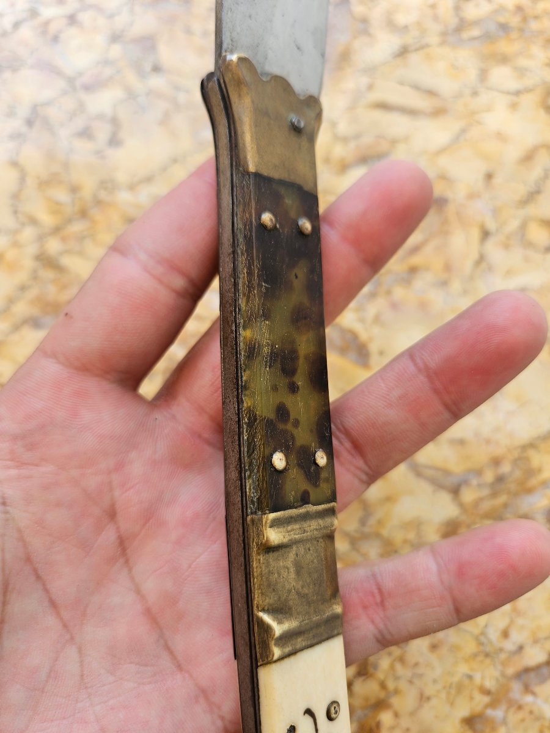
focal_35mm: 23
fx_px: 487
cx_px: 275
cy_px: 366
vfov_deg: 73.9
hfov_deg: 58.9
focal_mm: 5.4
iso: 25
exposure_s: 1/247
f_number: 1.8
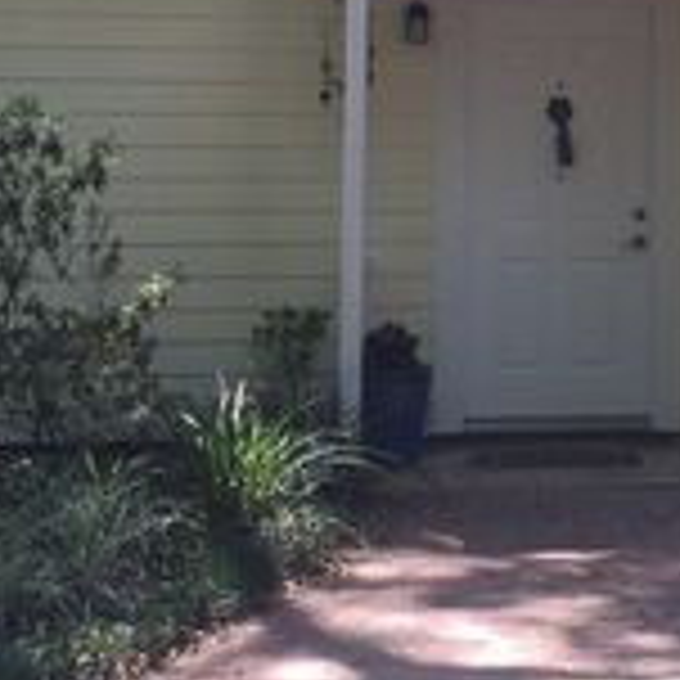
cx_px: 689
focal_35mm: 85
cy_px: 128
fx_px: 1889
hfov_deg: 19.8
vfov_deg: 20.2
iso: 32
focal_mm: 4.15
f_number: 2.2
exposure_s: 1/278
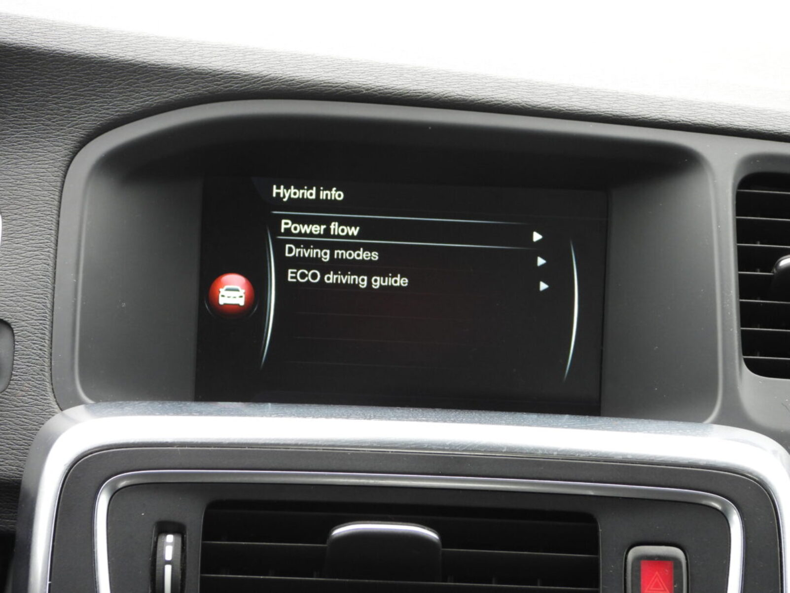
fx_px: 2625
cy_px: 296
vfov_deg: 12.9
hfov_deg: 17.1
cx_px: 395
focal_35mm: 115
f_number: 4
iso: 320
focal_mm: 20.7
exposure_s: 1/60
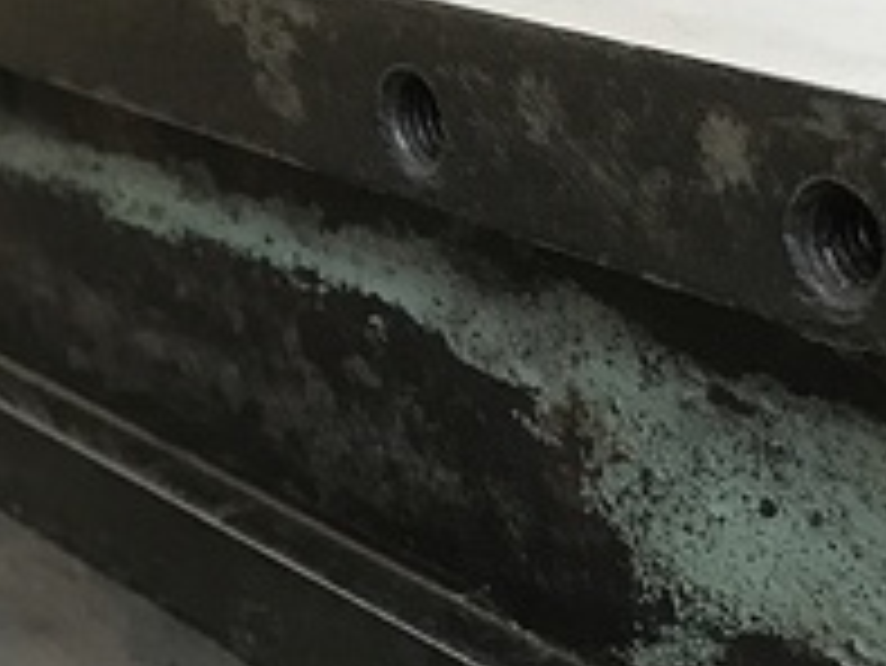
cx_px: 423
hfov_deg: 21.5
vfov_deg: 16.2
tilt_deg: -27.0
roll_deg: +5.3
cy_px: 522
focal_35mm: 91
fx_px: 2331
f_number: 1.8
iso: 80
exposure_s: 1/15
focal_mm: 3.99
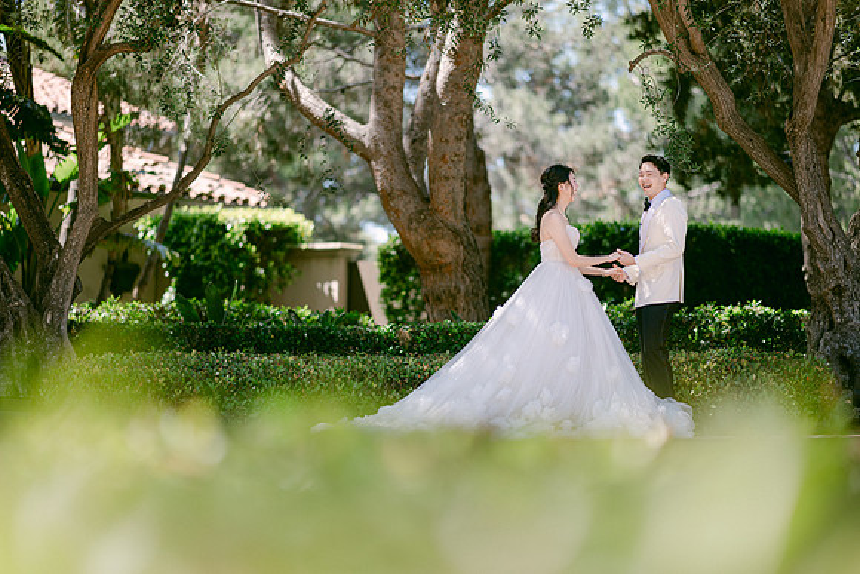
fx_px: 2509
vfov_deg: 13.0
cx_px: 430
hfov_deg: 19.5
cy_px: 287
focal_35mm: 105
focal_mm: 105
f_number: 1.4
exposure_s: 1/1250
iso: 64
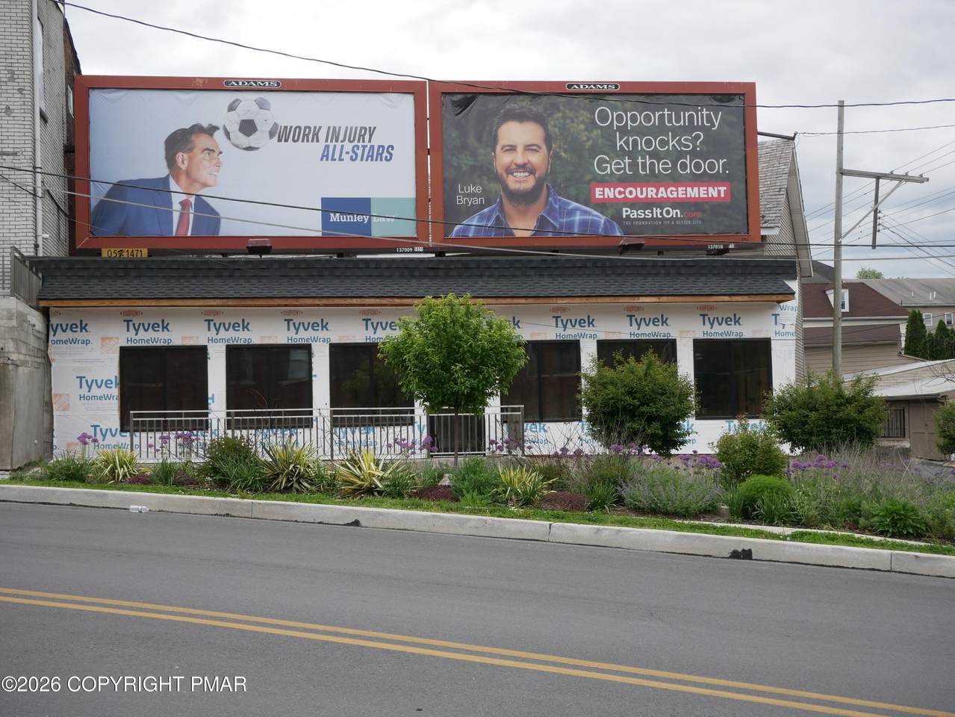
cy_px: 358
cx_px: 478
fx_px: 1269
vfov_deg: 31.5
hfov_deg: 41.2
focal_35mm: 46
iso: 200
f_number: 6.3
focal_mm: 23
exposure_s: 1/200
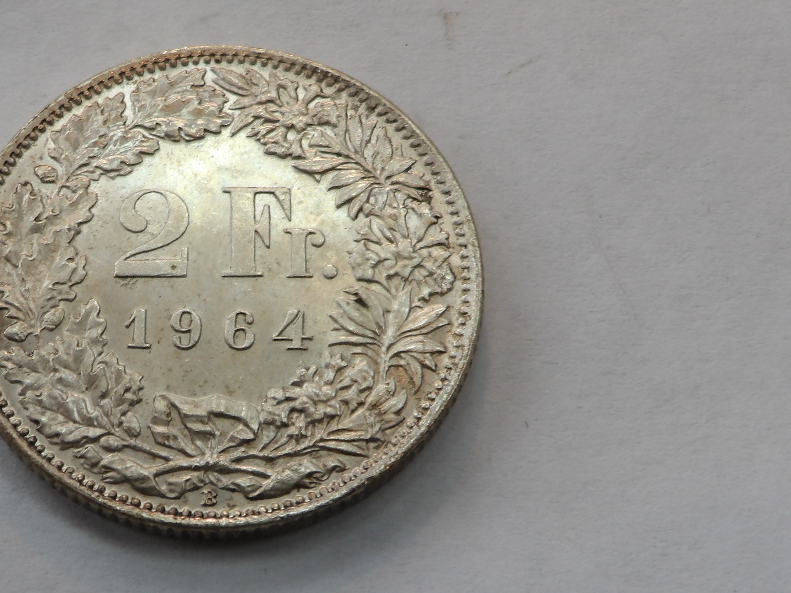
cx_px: 237
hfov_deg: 25.1
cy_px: 291
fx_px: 1760
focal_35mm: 77
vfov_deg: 19.1
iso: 100
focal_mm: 7.6
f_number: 4.9
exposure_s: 1/30
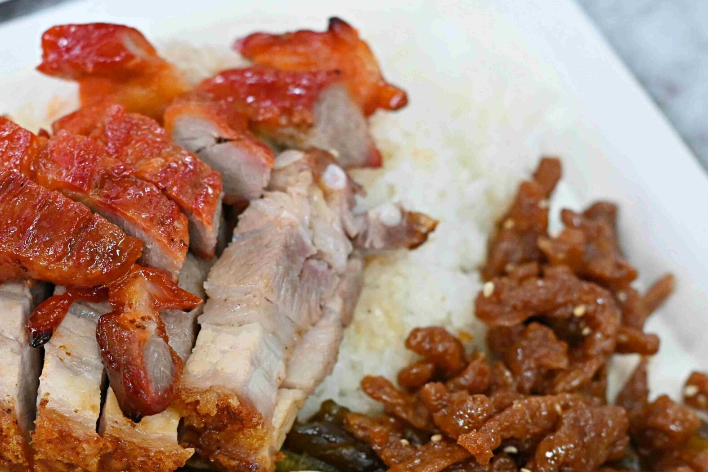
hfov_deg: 16.8
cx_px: 241
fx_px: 2399
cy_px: 335
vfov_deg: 11.2
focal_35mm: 122
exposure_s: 1/200
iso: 1400
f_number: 3.2
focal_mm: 50
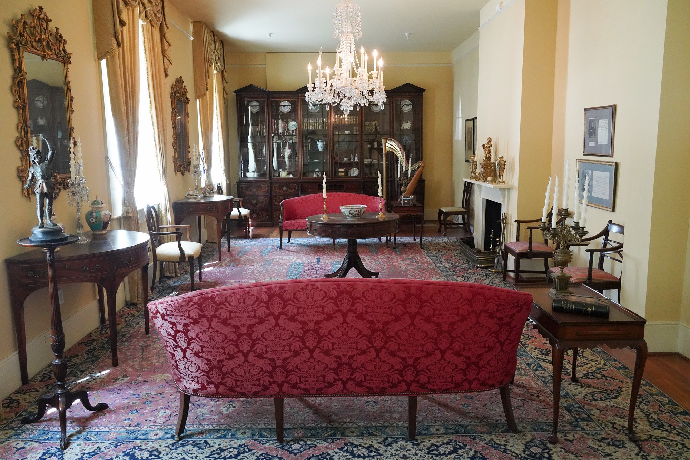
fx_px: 537
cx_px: 345
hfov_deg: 65.5
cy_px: 230
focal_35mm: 28
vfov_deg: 46.4
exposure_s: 1/100
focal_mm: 28
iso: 6400
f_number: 7.1
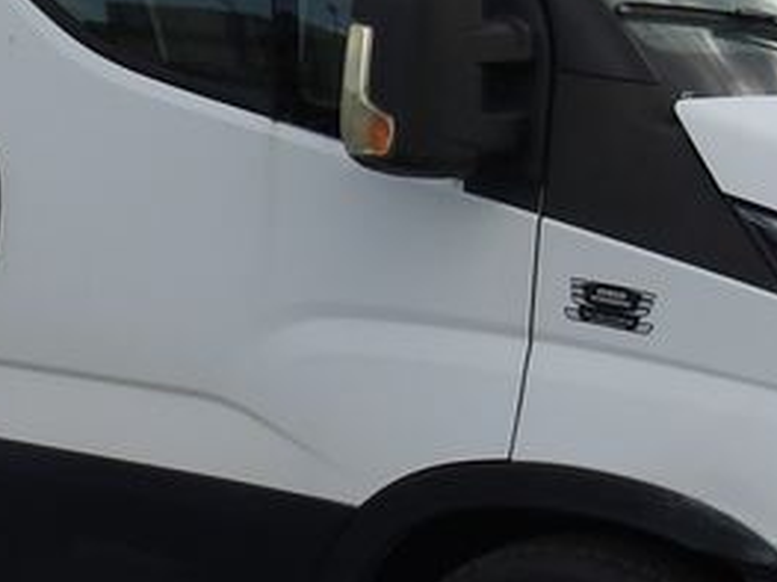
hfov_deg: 18.4
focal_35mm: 105
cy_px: 109
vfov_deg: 14.0
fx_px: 2356
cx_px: 56
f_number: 3
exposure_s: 1/787
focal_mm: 4.9
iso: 100
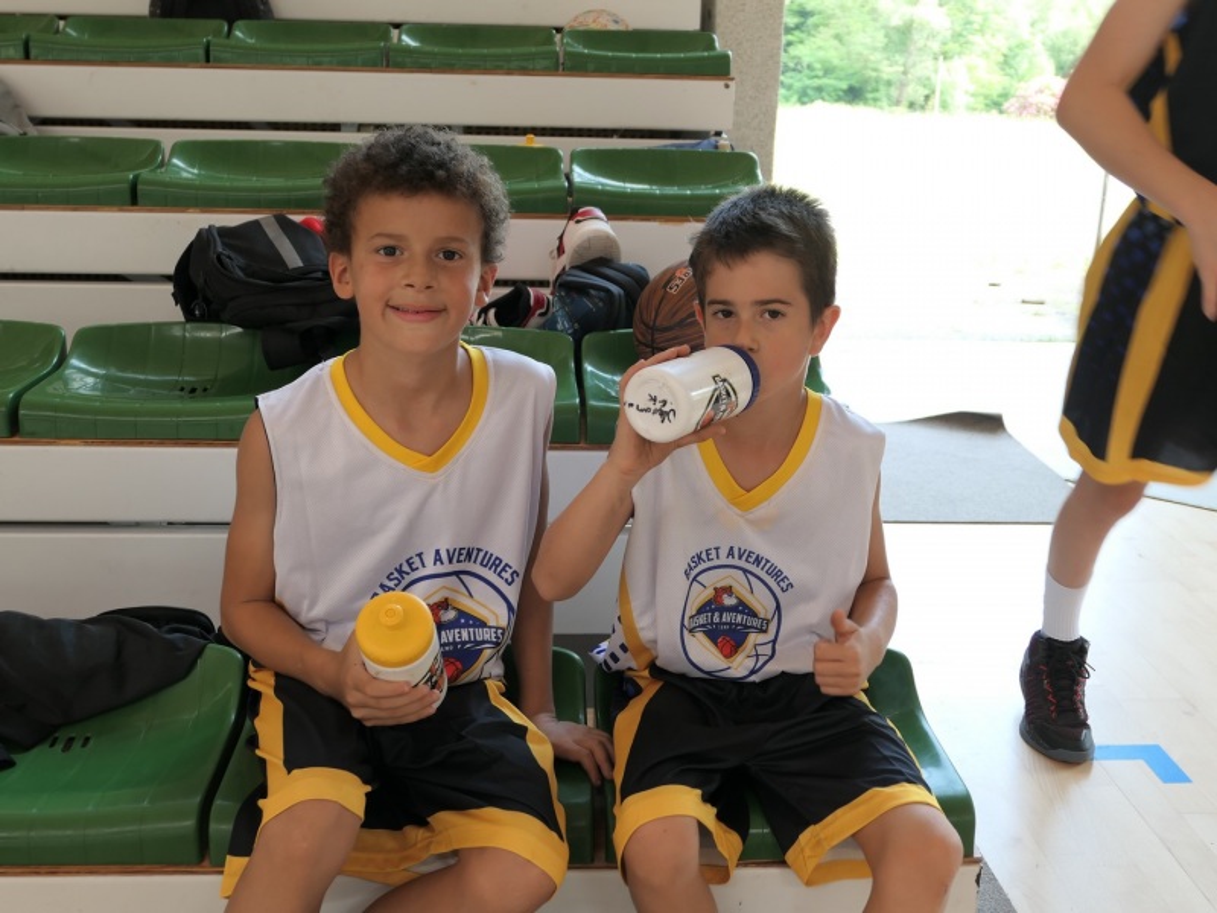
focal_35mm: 37
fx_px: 1301
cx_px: 608
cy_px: 456
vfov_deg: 38.7
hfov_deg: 50.1
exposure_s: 1/80
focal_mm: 12.6
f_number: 2.8
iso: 160
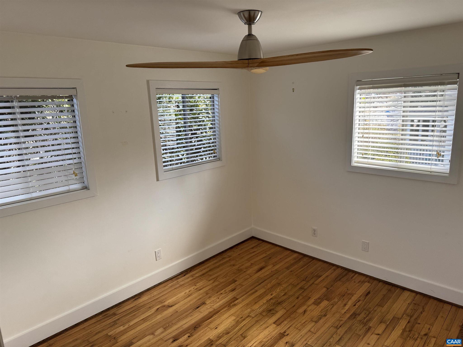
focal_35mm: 24
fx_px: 321
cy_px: 174
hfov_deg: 71.6
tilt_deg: -13.3
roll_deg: +1.6
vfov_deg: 56.8
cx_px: 232
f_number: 1.78
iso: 80
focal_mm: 6.76
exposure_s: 1/197
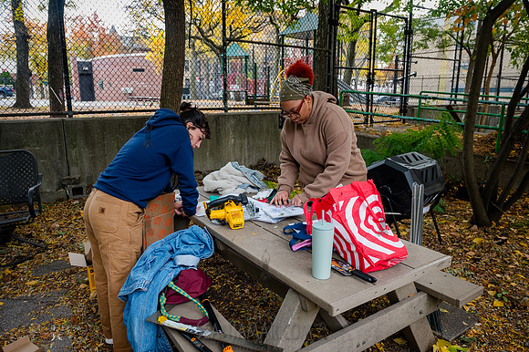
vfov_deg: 51.5
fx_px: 365
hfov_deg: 71.9
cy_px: 176
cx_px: 259
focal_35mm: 25
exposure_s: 1/640
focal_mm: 24
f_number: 4.5
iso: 2000
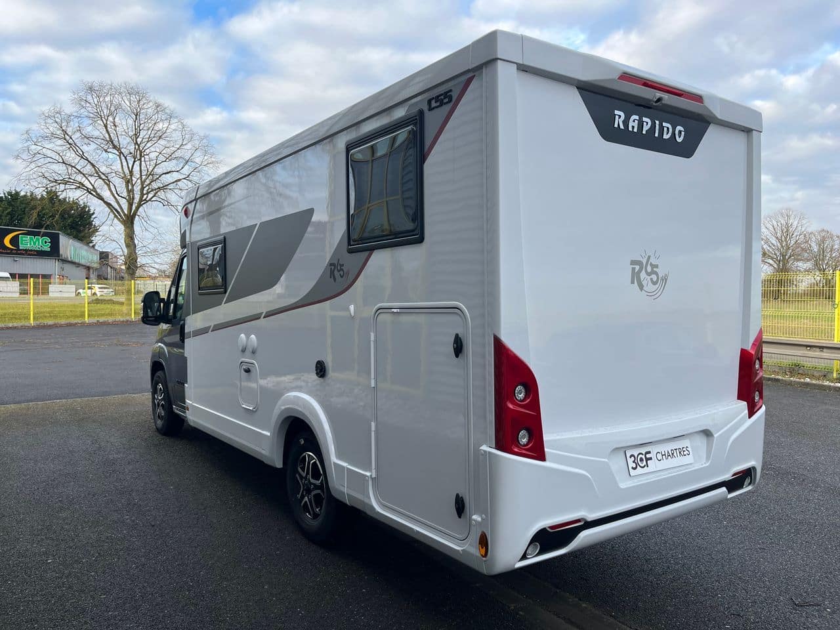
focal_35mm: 26
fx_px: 631
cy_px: 315
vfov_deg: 53.1
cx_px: 420
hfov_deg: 67.3
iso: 50
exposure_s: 1/751
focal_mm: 5.1
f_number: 1.6
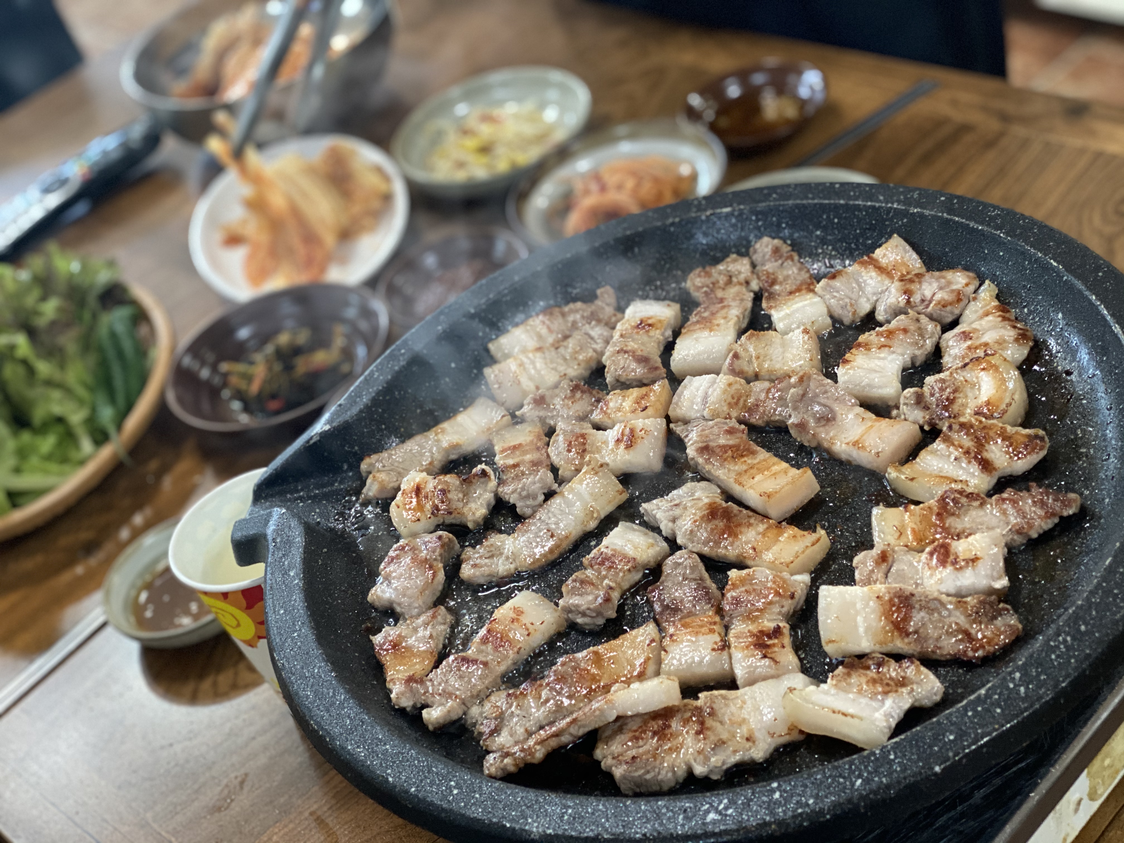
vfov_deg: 28.0
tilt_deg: -37.4
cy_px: 422
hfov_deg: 36.8
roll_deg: +18.6
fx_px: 1688
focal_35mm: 52
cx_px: 562
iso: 250
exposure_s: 1/40
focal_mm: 6
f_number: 2
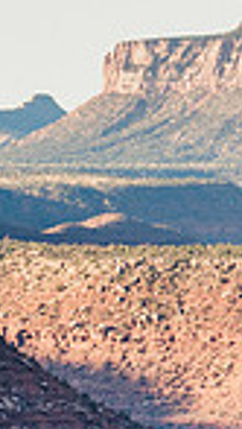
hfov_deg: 1.4
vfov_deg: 2.5
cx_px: 142
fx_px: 9760
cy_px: 445
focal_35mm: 858
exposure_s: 1/1000
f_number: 6.3
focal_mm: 200
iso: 1250
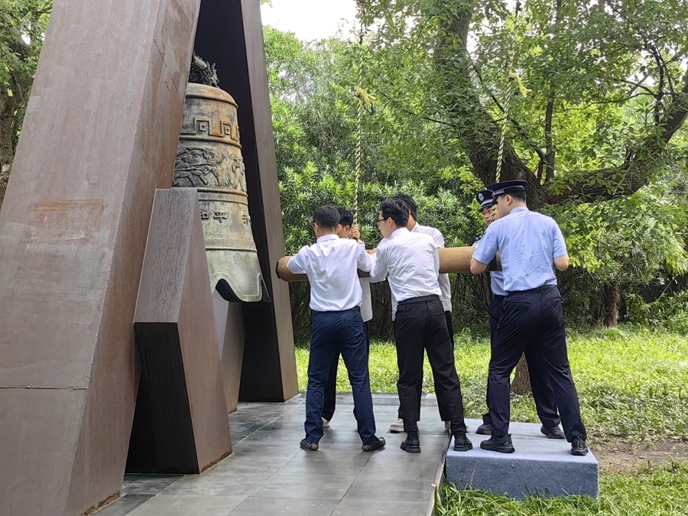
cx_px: 344
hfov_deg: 38.9
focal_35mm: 49
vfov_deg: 29.7
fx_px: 974
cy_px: 258
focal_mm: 5.75
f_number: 2
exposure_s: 1/370
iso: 50
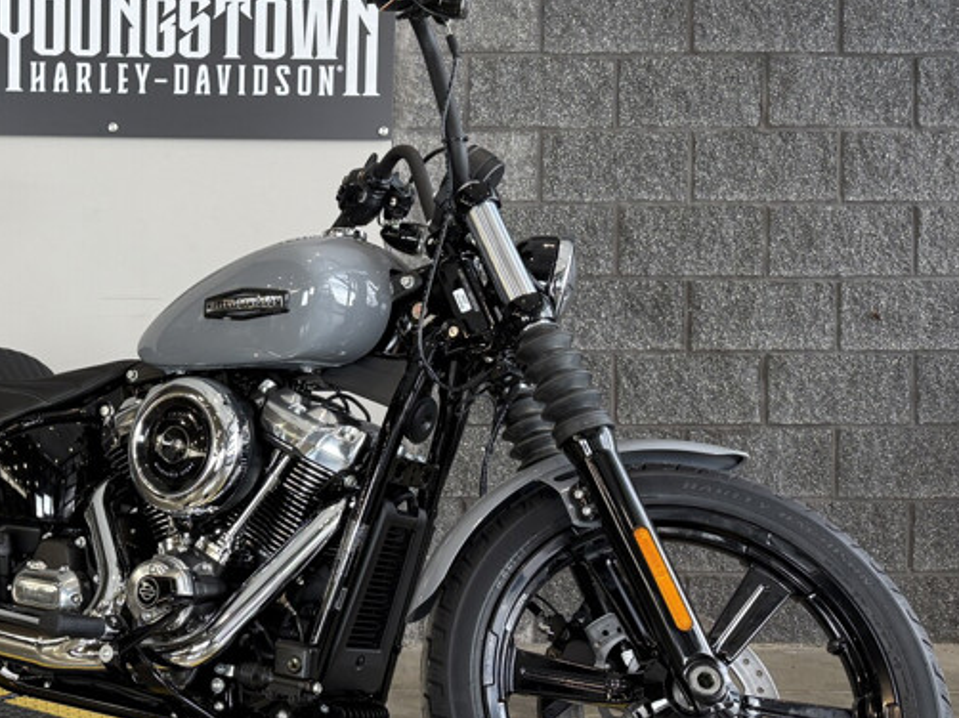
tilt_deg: +0.4
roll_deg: +0.4
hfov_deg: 35.6
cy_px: 363
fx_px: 1412
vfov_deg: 28.5
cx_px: 123
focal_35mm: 51
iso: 125
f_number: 1.78
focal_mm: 6.76
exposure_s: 1/60
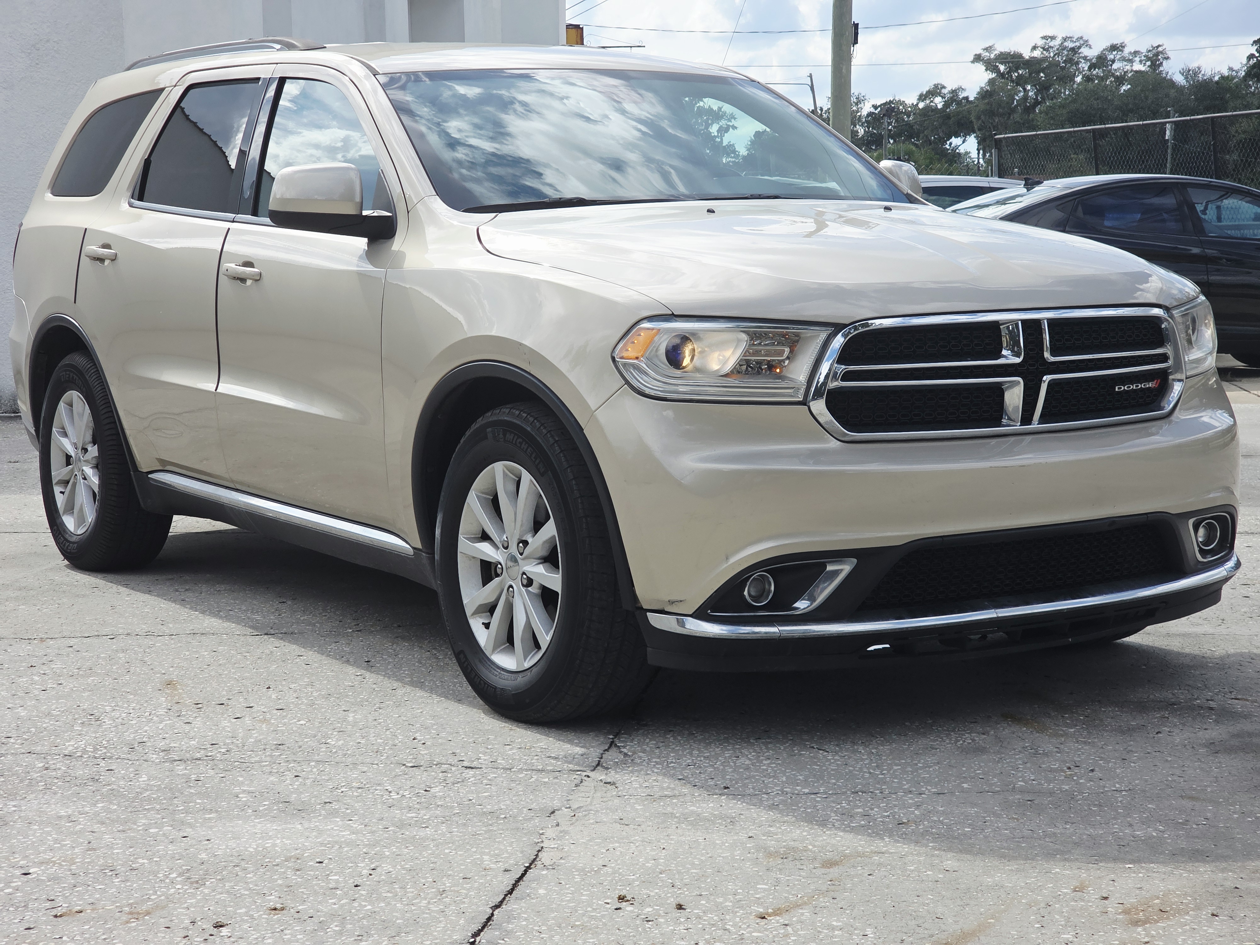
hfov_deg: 28.2
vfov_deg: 21.3
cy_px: 472
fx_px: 2512
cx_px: 630
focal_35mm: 69
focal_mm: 7.9
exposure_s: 1/2140
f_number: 2.4
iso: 50
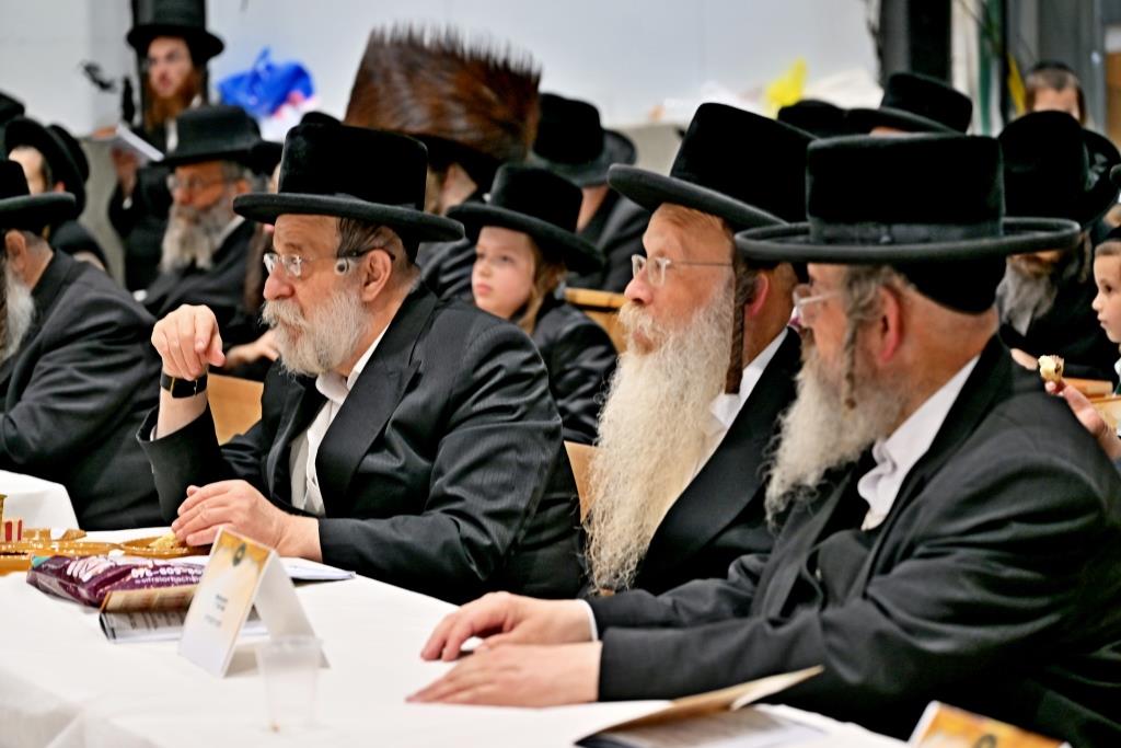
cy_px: 374
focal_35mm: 102
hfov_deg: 20.0
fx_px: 3176
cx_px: 560
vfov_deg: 13.4
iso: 400
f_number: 4
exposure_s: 1/250
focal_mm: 102
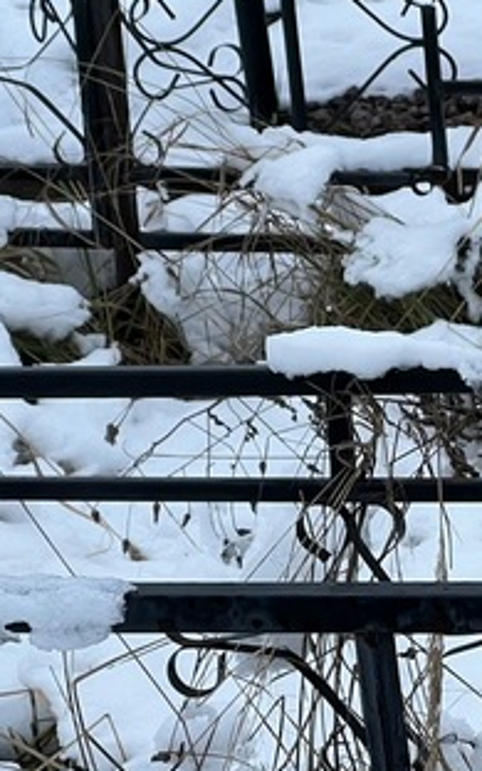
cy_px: 709
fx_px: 4393
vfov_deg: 10.0
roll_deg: +3.4
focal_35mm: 209
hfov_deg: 6.1
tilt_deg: -16.7
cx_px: 900
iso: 32
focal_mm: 9
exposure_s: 1/103
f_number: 2.8
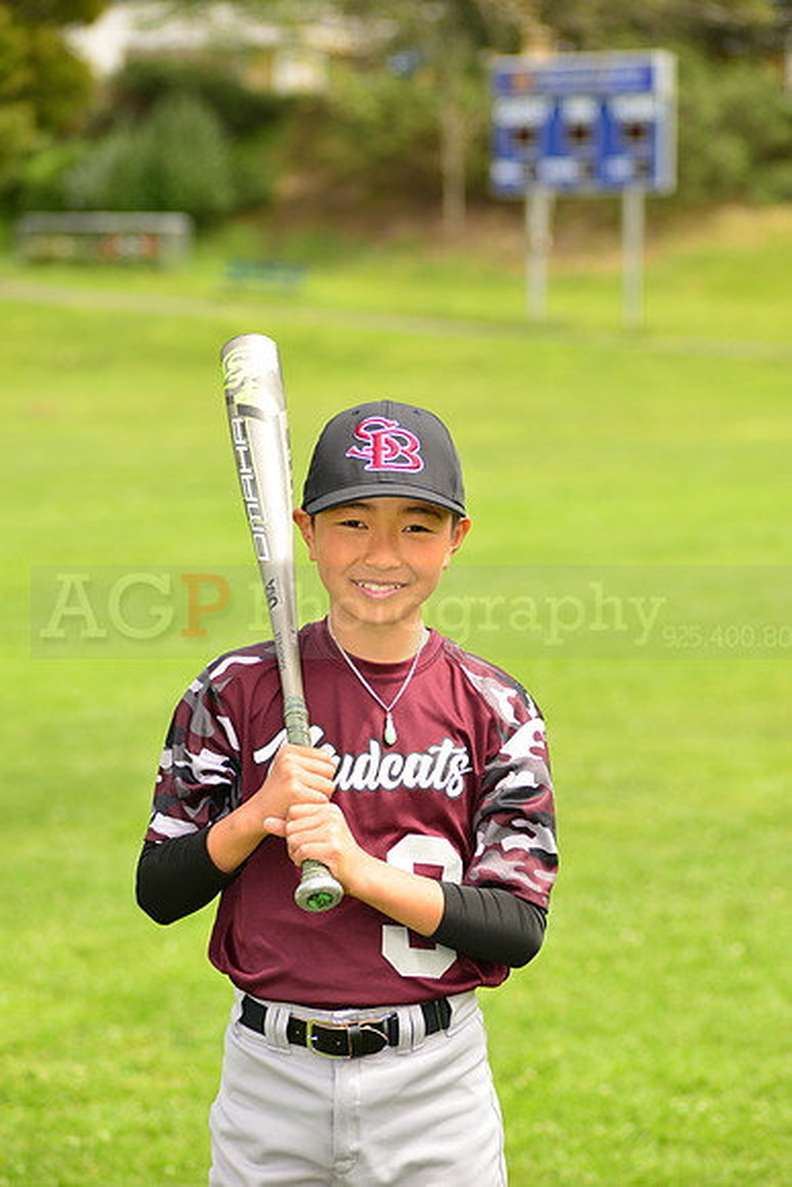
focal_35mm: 116
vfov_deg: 17.6
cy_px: 594
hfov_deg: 11.8
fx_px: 3825
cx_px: 396
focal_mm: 116
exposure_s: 1/250
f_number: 5
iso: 100
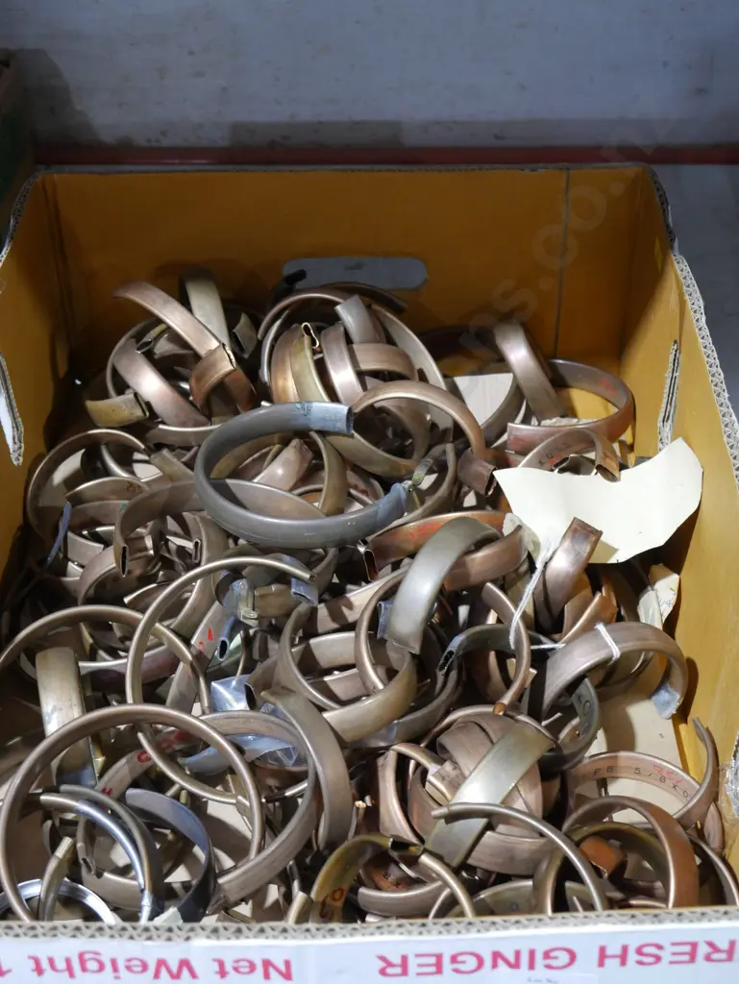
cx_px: 370
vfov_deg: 35.5
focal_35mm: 54
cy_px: 492
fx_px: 1536
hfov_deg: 27.1
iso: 2000
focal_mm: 27
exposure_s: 1/60
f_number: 5.3
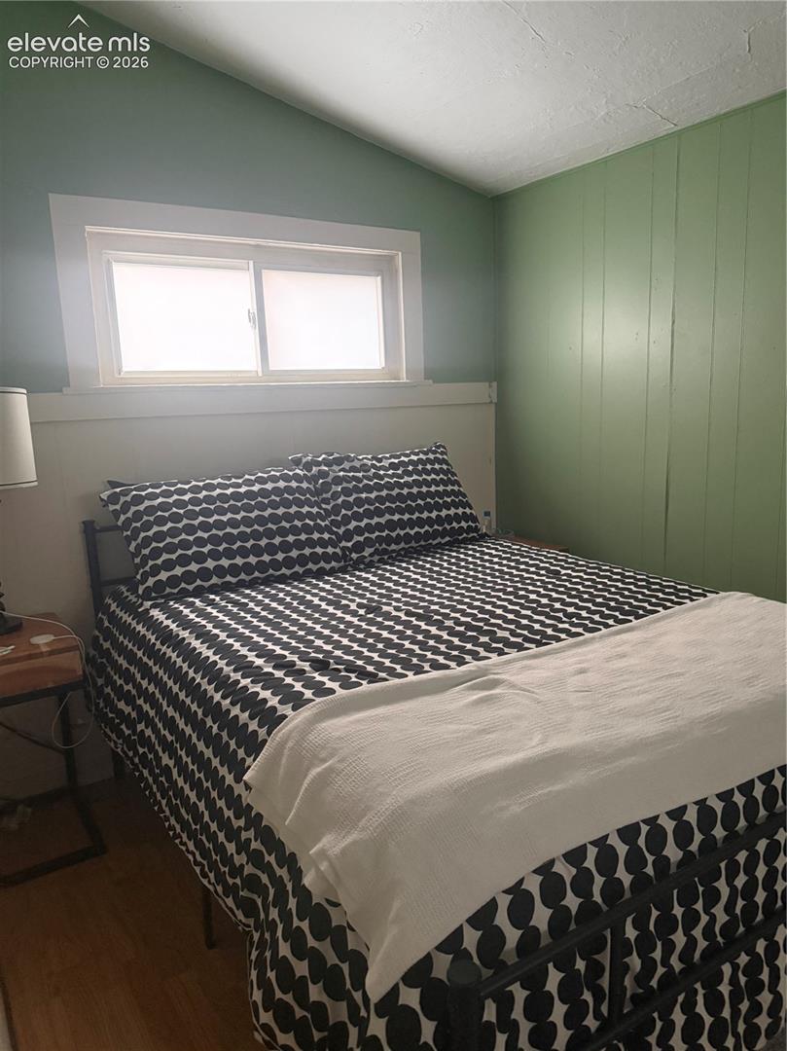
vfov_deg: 71.6
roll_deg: +1.5
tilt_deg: -9.7
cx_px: 394
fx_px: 728
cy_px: 526
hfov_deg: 56.8
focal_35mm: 24
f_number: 1.78
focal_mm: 6.76
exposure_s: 1/60
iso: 640
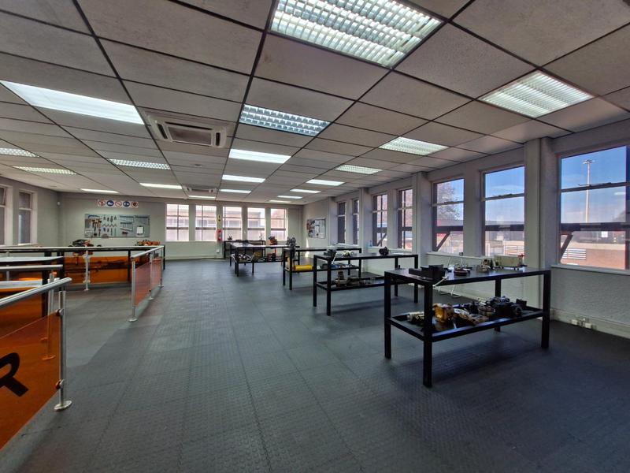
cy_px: 236
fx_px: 237
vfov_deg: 89.9
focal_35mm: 13
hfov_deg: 106.2
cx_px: 315
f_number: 2.2
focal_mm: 1.74
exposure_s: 1/50
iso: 160
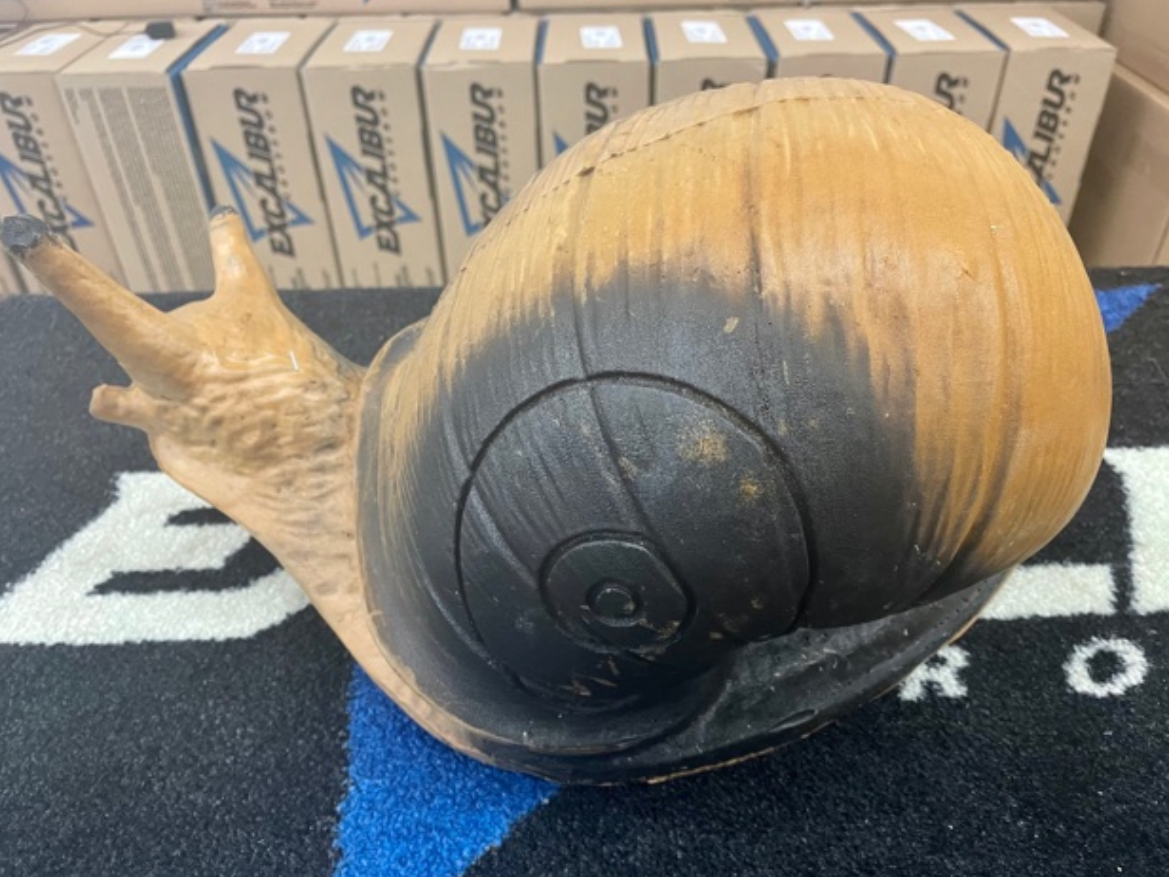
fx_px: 912
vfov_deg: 51.4
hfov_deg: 65.3
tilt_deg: -36.3
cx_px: 596
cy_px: 438
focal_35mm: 27
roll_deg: +1.4
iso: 250
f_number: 1.6
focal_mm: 4.2
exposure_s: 1/50
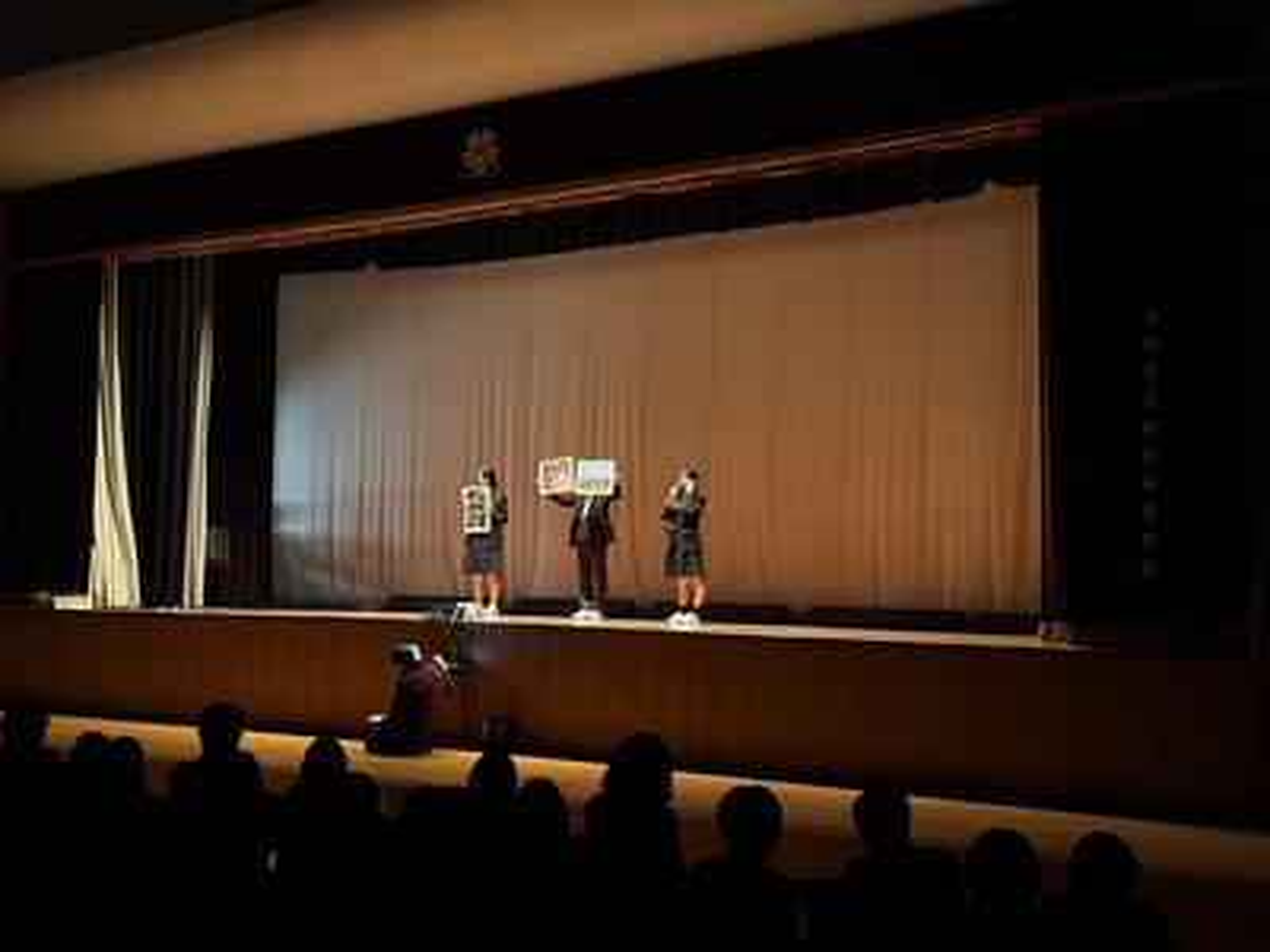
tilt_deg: +2.9
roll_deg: -1.5
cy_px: 476
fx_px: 1761
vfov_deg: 30.3
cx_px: 635
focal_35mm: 48
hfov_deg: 39.7
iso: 800
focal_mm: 6.86
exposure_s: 1/17
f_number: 1.78
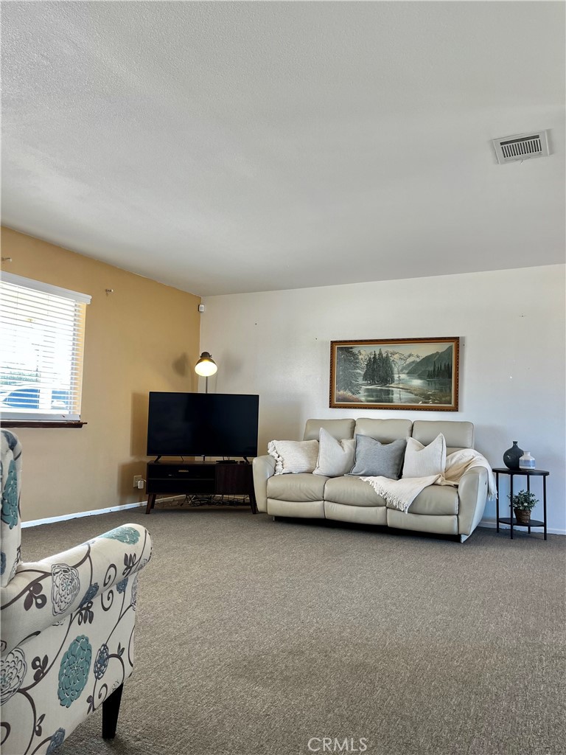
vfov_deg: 67.3
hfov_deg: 53.1
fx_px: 567
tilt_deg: +4.2
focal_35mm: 26
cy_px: 378
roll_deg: -1.1
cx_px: 283
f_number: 1.6
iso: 80
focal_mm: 5.1
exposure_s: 1/120
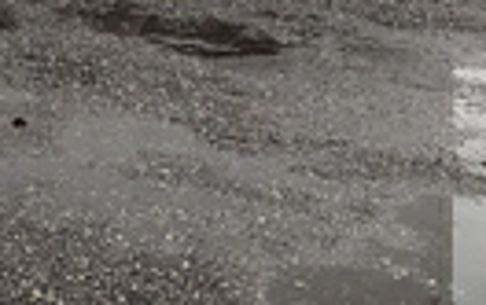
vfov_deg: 12.9
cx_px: -151
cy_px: -239
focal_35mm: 93
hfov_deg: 20.3
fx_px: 1234
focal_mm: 3
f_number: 1.8
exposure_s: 1/1015
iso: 25
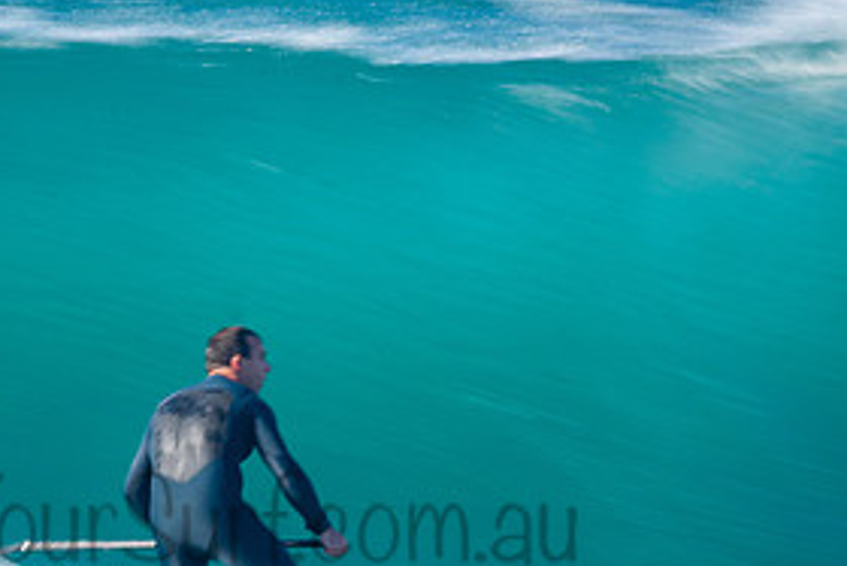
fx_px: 36579
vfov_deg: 0.9
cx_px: 257
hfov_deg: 1.3
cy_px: 492
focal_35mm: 1554
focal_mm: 500
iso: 100
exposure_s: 1/25
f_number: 20
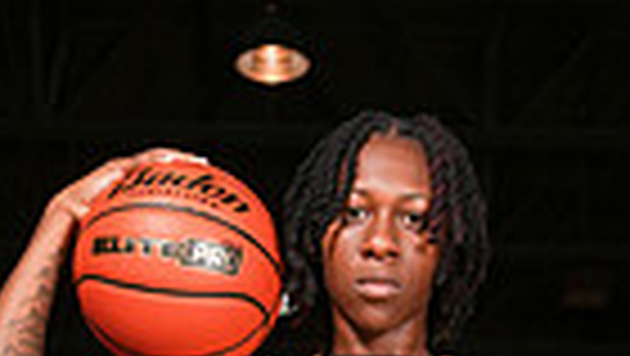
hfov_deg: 14.2
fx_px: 2524
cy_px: 865
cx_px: 360
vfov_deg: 7.5
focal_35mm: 151
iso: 250
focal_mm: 45
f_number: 6.3
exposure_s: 1/200
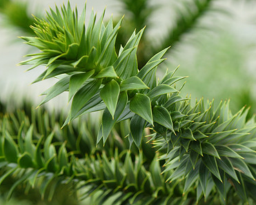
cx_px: 181
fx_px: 1501
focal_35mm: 198
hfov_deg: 9.7
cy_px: 76
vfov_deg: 7.8
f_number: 8
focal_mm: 90
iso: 400
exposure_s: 1/100
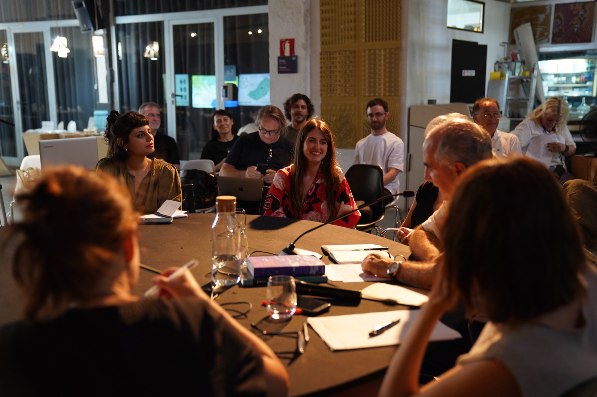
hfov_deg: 46.4
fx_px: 696
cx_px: 298
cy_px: 198
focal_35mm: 42
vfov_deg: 31.9
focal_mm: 42
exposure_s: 1/30
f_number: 2.8
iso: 1600
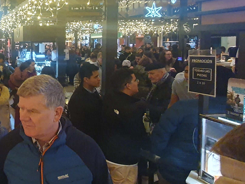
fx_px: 262
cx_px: -19
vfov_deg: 38.4
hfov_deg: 41.1
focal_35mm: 37
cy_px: 70
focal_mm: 1.8
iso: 400
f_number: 2.2
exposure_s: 1/50
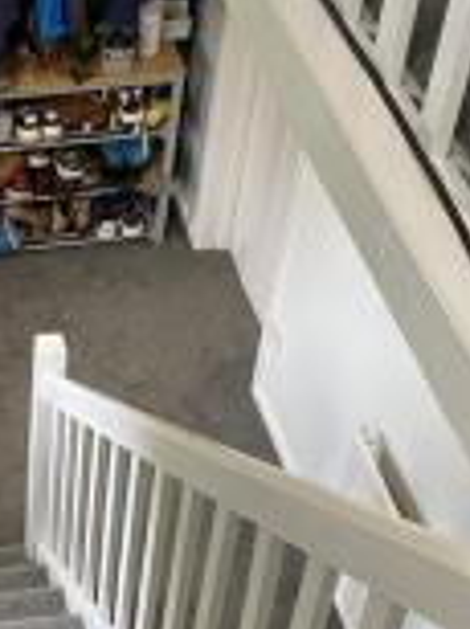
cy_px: 390
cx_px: -25
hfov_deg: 19.2
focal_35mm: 74
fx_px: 1343
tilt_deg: -44.7
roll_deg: +0.0
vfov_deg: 26.3
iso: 200
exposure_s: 1/60
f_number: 1.8
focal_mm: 4.25
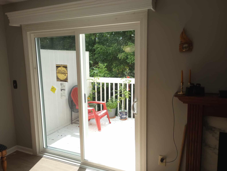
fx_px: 184
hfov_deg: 63.4
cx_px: 114
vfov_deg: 49.9
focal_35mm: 28
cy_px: 86
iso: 165
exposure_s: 1/120
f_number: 1.8
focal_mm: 4.27
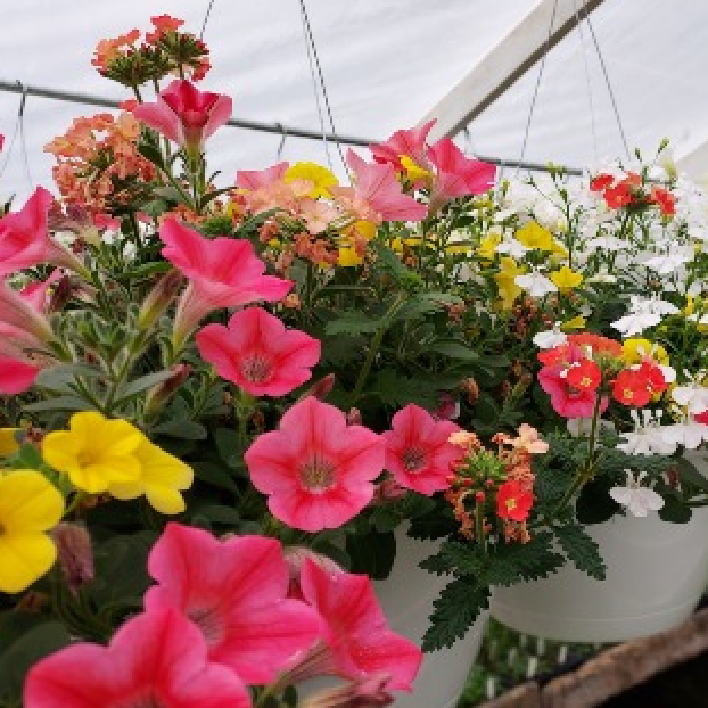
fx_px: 671
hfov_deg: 55.3
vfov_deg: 55.6
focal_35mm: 29
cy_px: 352
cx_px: 415
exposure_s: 1/363
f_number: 1.8
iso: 40
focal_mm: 4.6
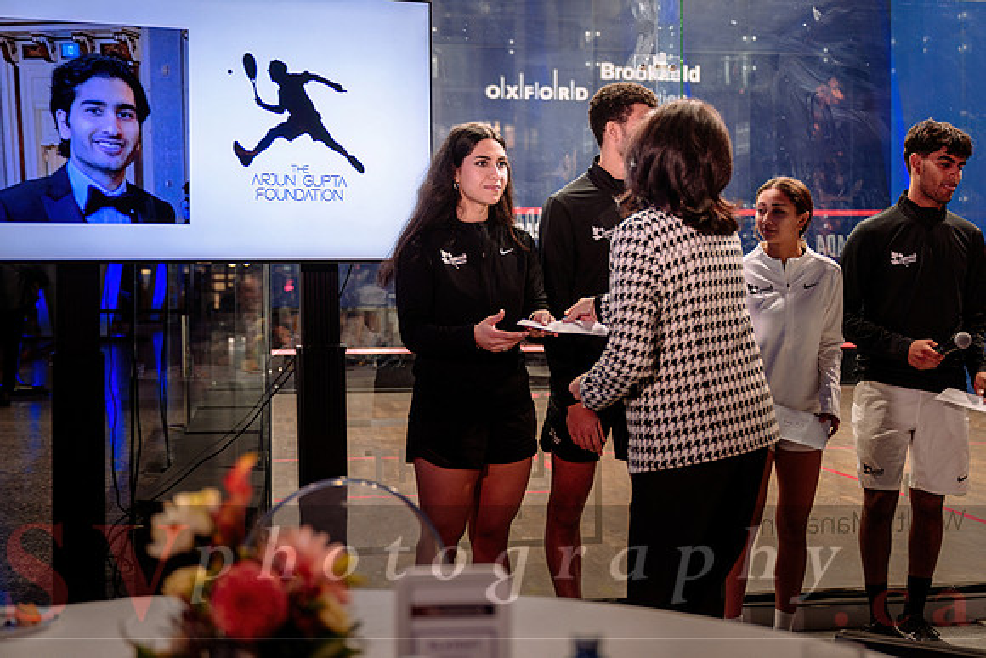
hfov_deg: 35.2
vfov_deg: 24.0
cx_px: 569
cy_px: 278
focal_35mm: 57
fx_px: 1549
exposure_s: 1/160
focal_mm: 49
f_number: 2.8
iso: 800
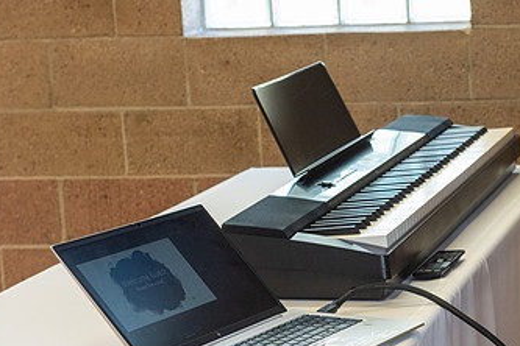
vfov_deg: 11.2
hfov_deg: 16.7
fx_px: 1762
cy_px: 202
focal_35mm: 122
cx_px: 409
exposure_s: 1/100
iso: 1600
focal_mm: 70
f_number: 7.1
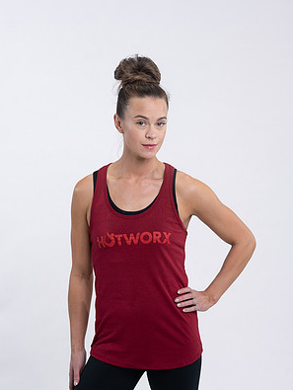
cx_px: 147
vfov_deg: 21.1
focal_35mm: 93
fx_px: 1048
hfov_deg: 15.9
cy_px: 216
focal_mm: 85
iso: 200
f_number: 4
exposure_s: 1/125
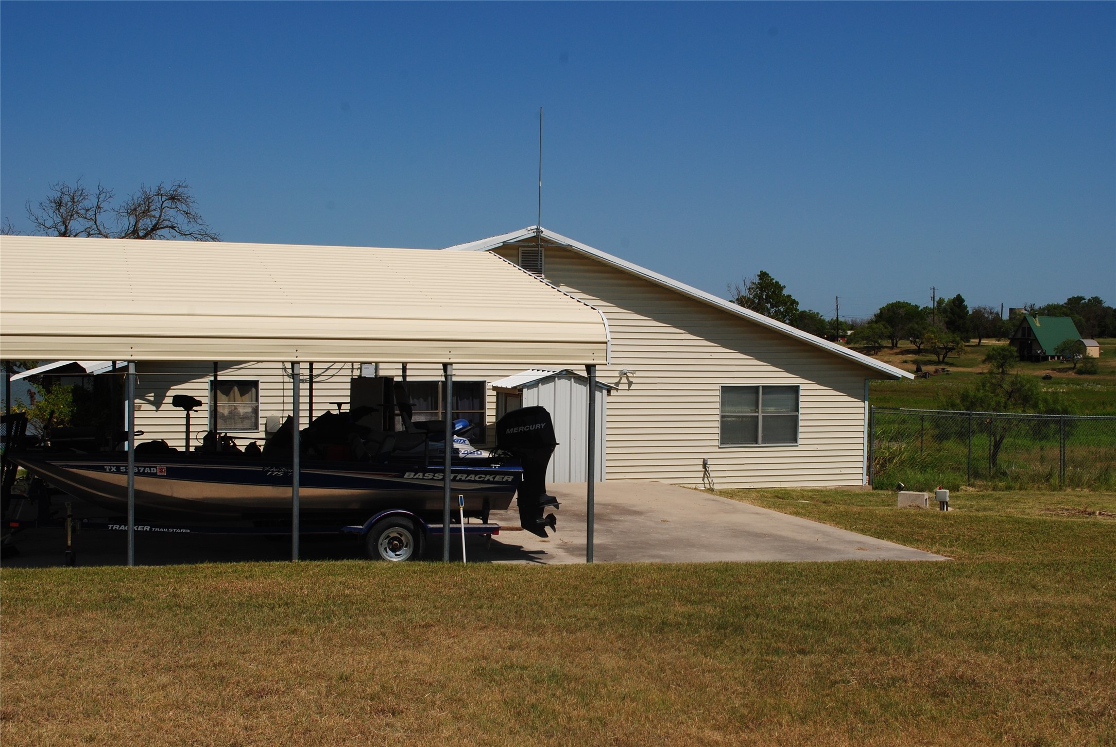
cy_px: 374
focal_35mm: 45
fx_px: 1396
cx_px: 558
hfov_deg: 43.6
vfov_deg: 29.9
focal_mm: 30
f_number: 10
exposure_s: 1/320
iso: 100
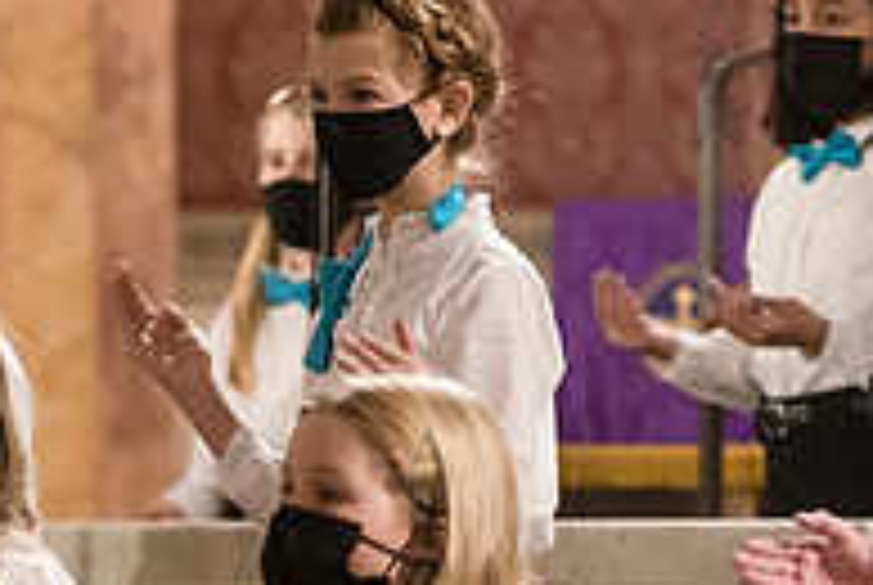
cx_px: -158
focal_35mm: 373
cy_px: 722
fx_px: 9059
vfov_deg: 3.7
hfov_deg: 5.5
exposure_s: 1/200
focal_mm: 125
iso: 4000
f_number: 4
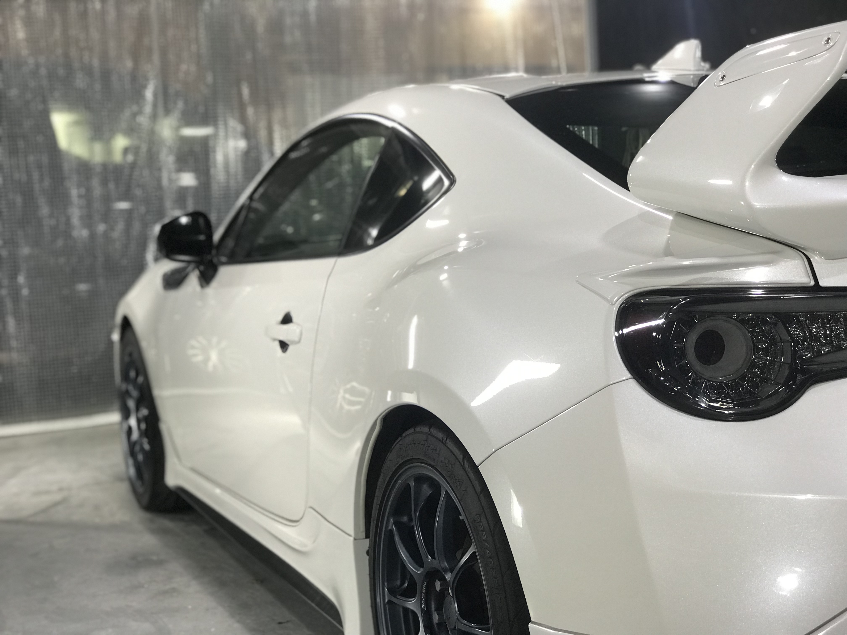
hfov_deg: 33.8
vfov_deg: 25.7
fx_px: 1395
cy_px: 318
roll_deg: +4.0
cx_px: 424
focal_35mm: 57
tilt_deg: -4.7
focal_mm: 6.6
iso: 64
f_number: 2.8
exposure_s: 1/60
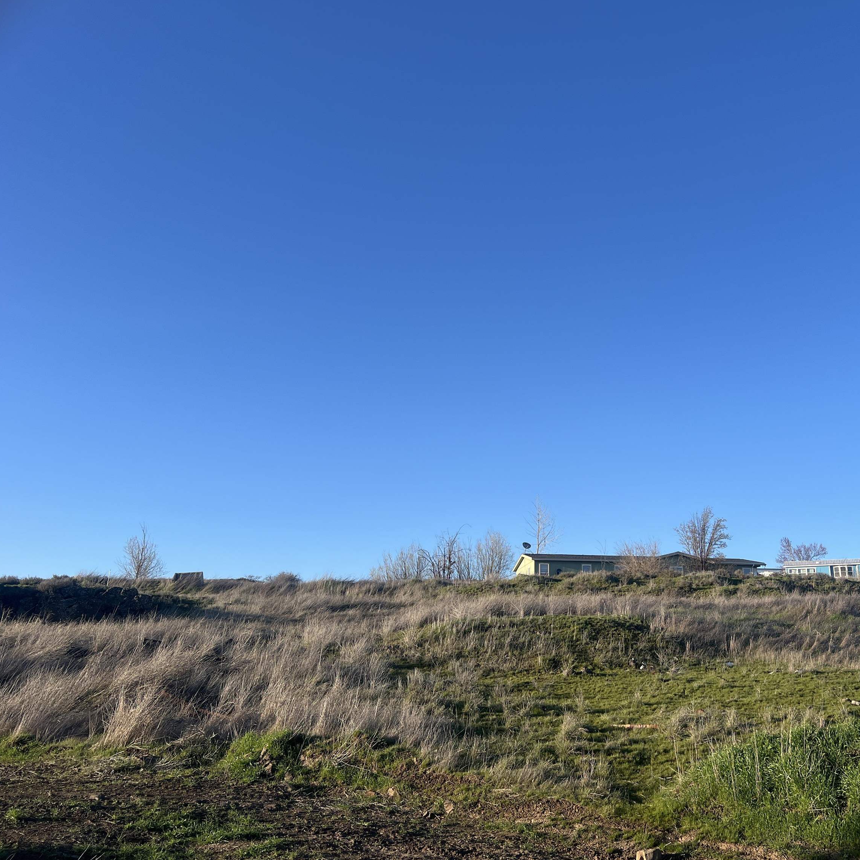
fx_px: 871
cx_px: 540
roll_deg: +0.0
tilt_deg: +16.4
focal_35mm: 31
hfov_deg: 52.0
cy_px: 426
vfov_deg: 52.5
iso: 50
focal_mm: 5.7
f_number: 1.5
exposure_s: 1/2571
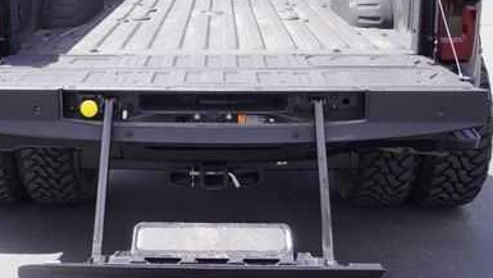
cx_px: 196
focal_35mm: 55
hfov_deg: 37.8
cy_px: 63
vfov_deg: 21.7
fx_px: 718
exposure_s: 1/160
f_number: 6.3
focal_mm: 21
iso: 100
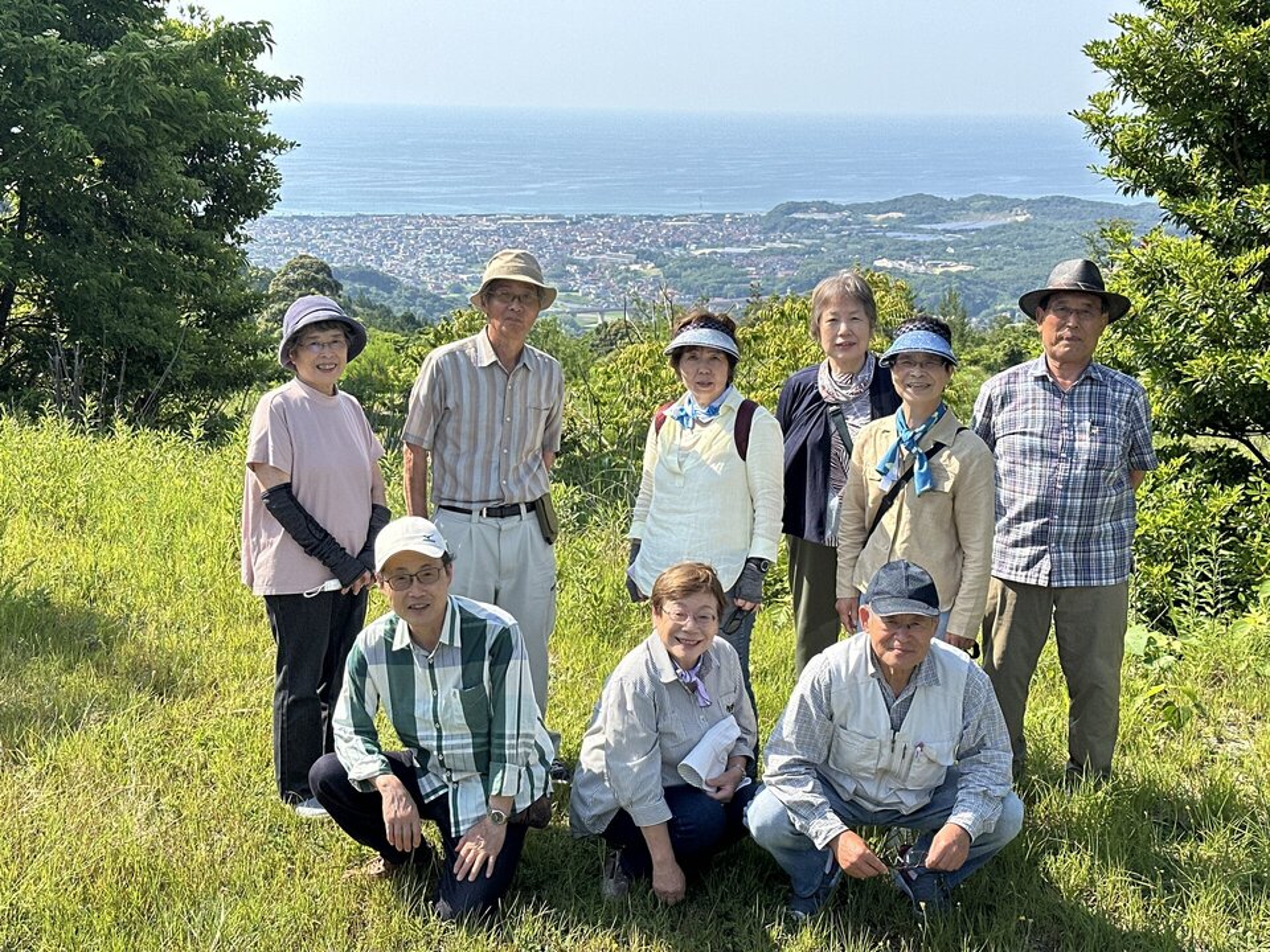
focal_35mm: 48
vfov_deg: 30.3
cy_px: 476
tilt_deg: -12.5
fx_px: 1761
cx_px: 635
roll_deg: -1.1
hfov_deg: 39.7
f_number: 1.78
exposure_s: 1/1848
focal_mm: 6.86
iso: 64
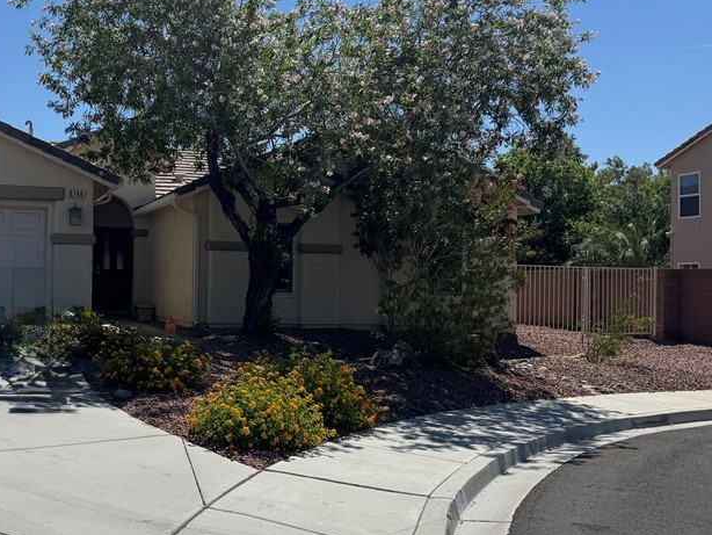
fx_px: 823
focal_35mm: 40
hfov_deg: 45.1
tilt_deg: +1.3
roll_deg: -1.1
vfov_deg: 36.0
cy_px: 260
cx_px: 174
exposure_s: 1/7937
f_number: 1.78
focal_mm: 6.76
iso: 80
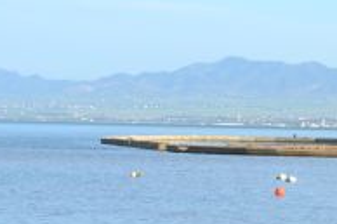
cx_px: 433
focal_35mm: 277
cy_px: 67
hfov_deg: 7.4
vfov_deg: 5.0
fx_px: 2588
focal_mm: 55
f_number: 8
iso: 100
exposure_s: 1/250
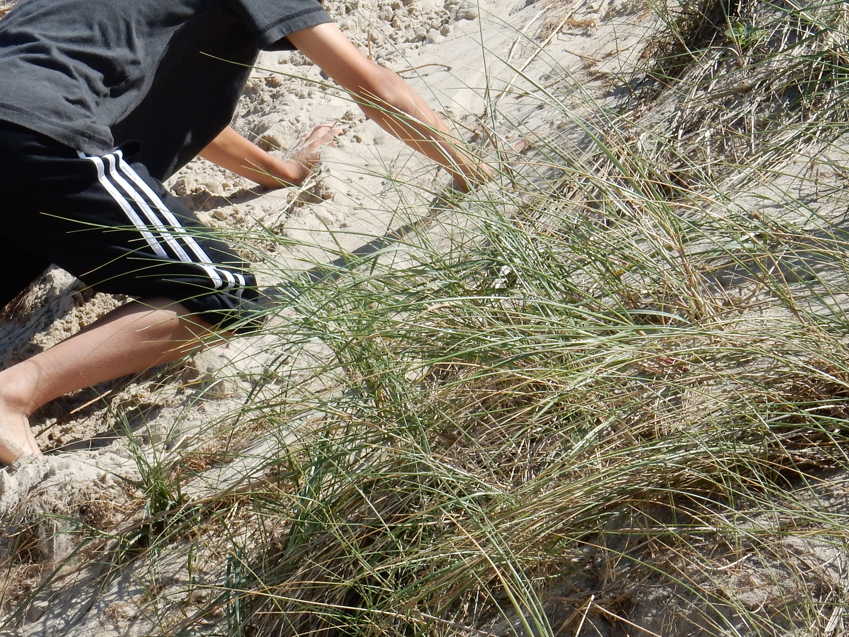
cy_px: 135
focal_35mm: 192
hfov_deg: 10.3
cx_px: 320
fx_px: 4709
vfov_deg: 7.7
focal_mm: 20.9
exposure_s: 1/640
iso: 125
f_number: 5.6
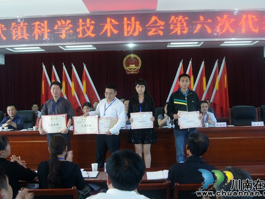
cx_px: 134
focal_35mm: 36
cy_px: 99
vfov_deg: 39.7
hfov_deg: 51.4
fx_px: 276
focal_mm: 22
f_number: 4
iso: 640
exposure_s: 1/40
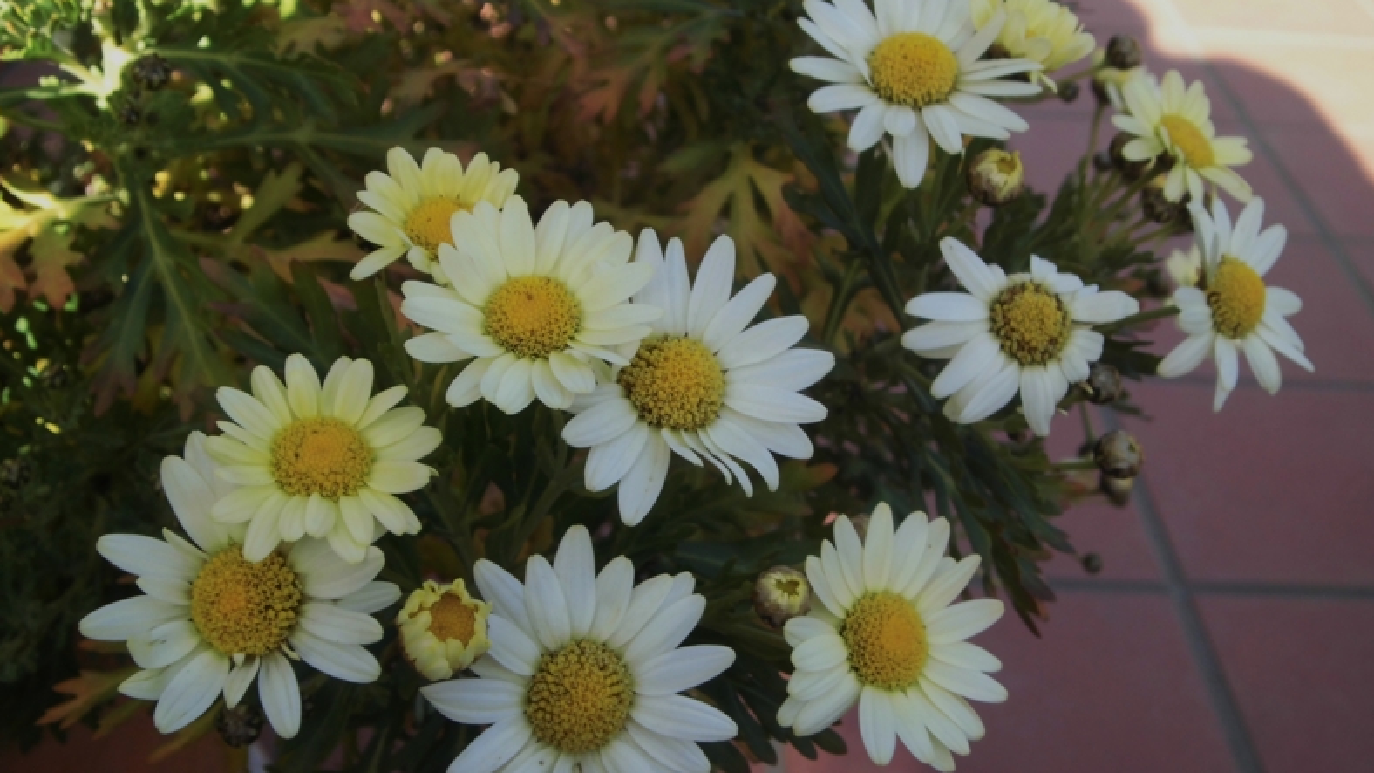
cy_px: 400
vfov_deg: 23.0
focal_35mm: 52
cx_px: 690
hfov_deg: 39.9
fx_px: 1894
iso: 100
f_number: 3.4
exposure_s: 1/125
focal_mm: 8.3
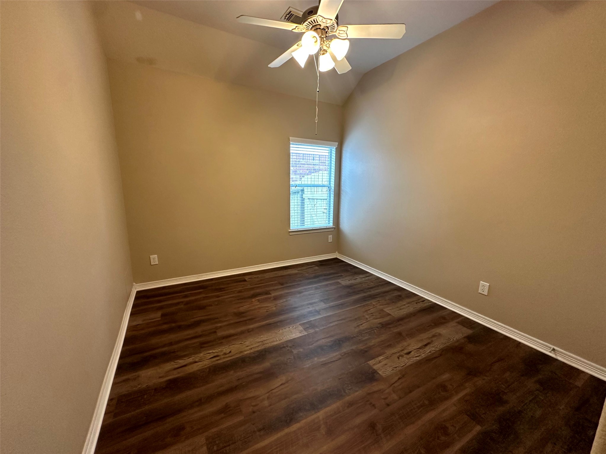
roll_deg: -1.4
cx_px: 303
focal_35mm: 14
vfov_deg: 85.7
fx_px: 245
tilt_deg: -10.7
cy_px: 227
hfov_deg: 102.1
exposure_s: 1/60
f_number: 2.2
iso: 250
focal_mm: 2.22
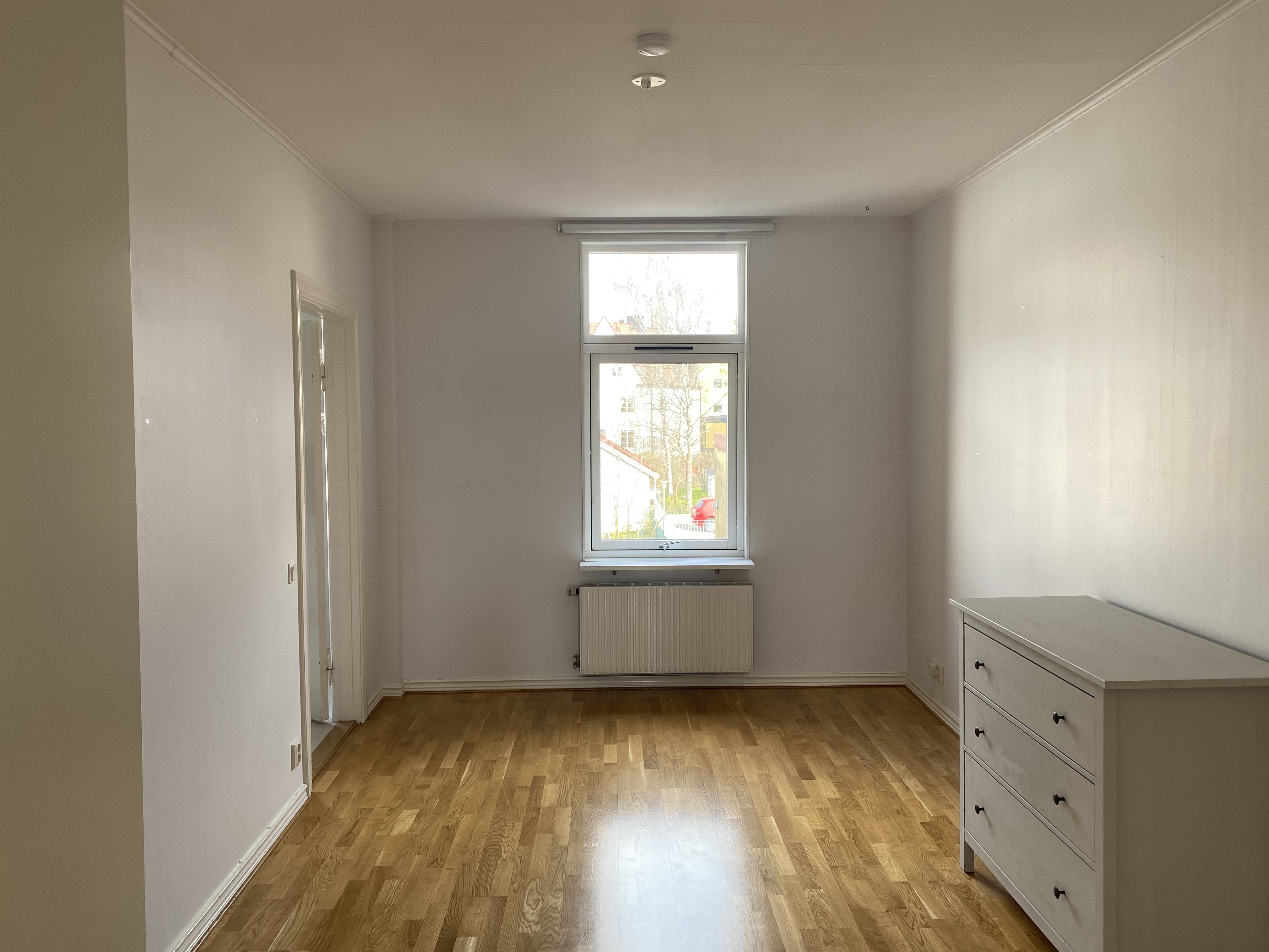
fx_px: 953
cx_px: 634
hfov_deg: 67.3
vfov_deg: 53.1
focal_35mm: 26
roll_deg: -0.4
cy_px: 476
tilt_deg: -2.6
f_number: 1.8
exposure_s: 1/122
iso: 50
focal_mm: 4.25
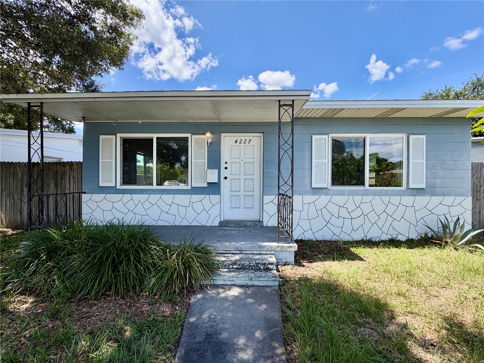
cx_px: 242
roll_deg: -0.2
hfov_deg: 102.1
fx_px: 196
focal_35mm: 14
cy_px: 182
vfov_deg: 85.7
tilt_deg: -0.2
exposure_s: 1/631
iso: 40
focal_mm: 2.22
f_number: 2.2
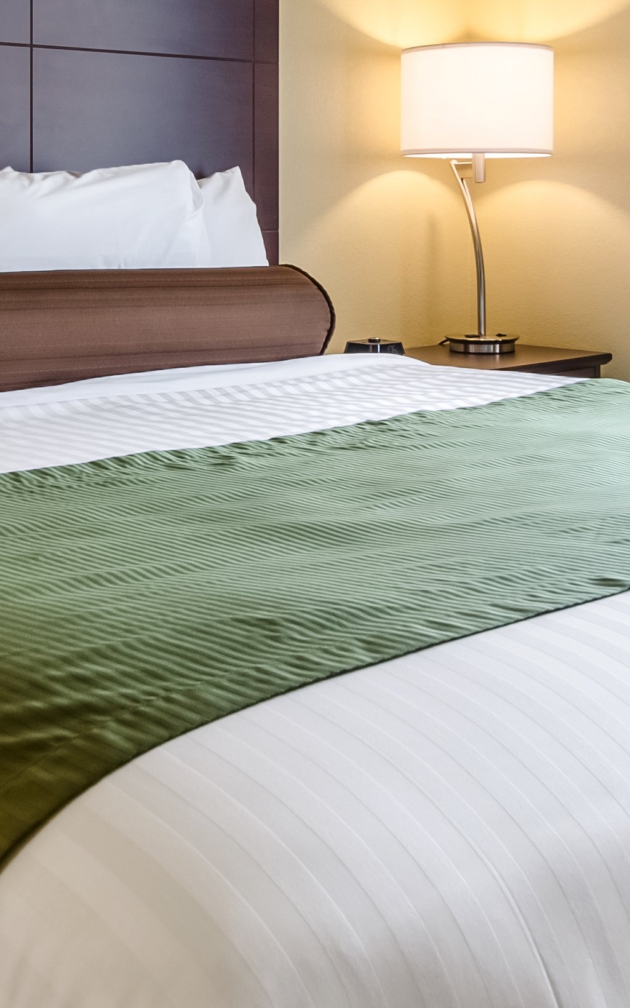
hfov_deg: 24.2
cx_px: 148
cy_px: 167
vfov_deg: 36.7
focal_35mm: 53
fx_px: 1450
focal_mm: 11.5
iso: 320
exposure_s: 1/250
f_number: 8
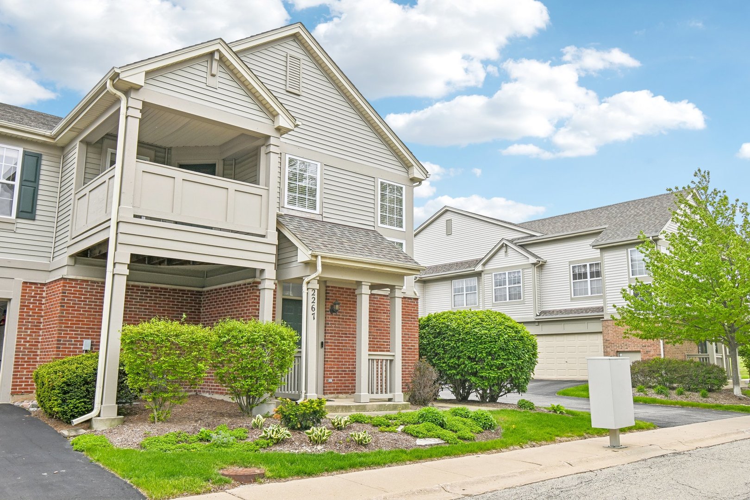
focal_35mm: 30
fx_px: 625
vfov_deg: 43.6
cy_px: 250
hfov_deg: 61.9
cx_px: 375
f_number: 8
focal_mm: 20
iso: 100
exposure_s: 1/200
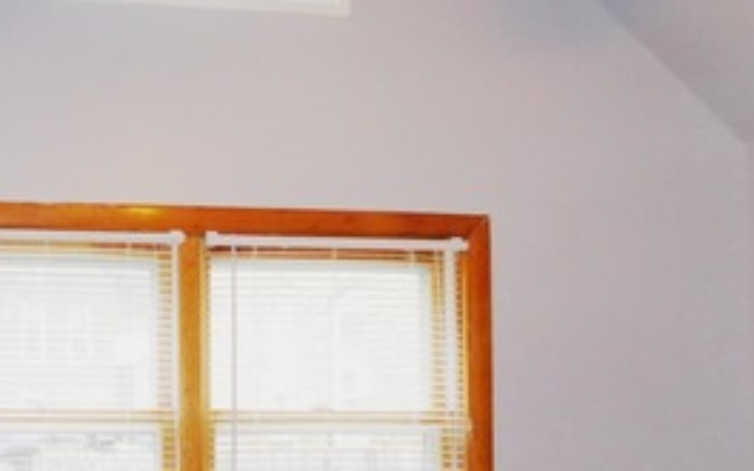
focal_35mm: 59
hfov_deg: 32.6
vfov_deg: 21.6
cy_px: 408
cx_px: 54
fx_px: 1212
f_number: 3
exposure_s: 1/50
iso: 125
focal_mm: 4
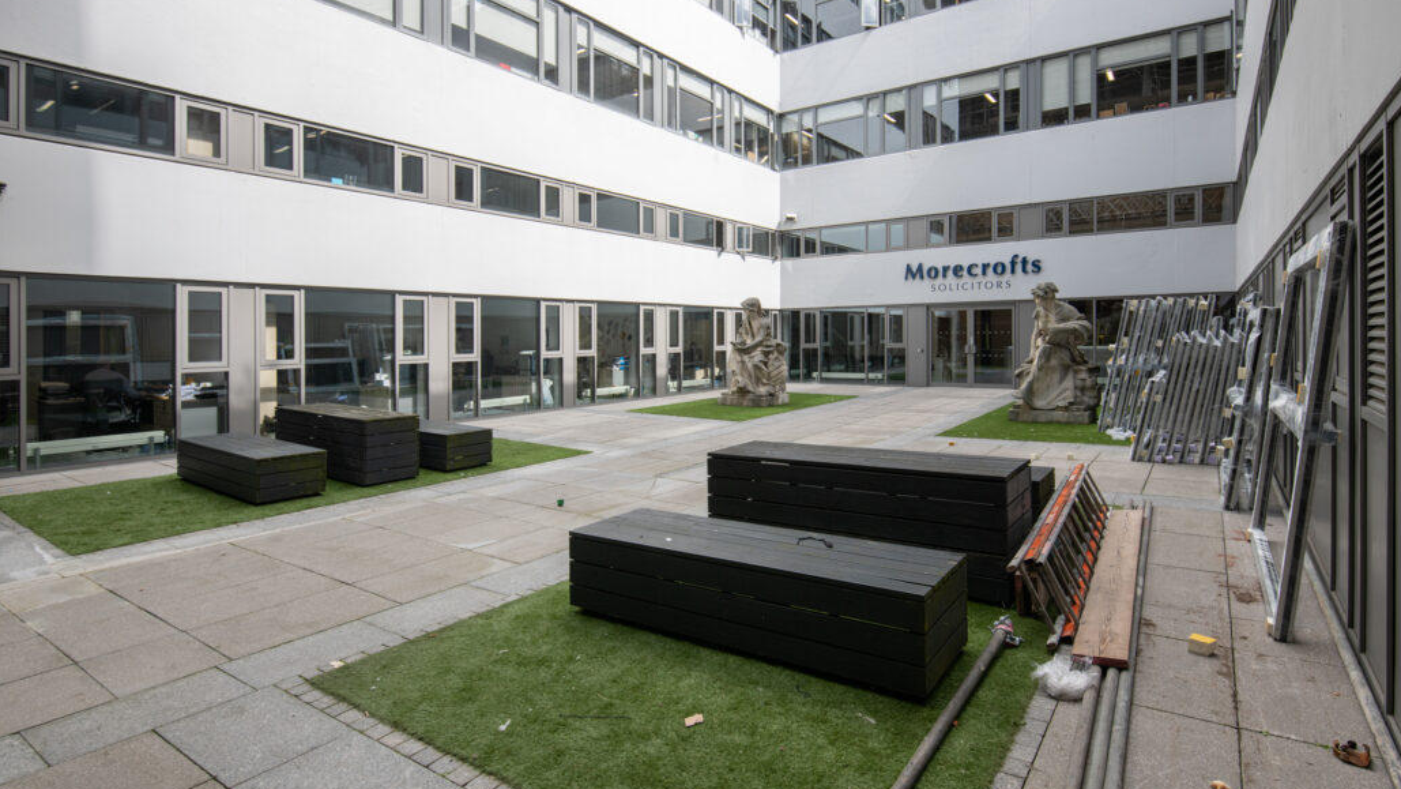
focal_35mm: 18
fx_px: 669
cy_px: 375
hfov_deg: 92.7
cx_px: 707
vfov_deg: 61.0
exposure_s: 1/250
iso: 200
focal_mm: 17
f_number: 8
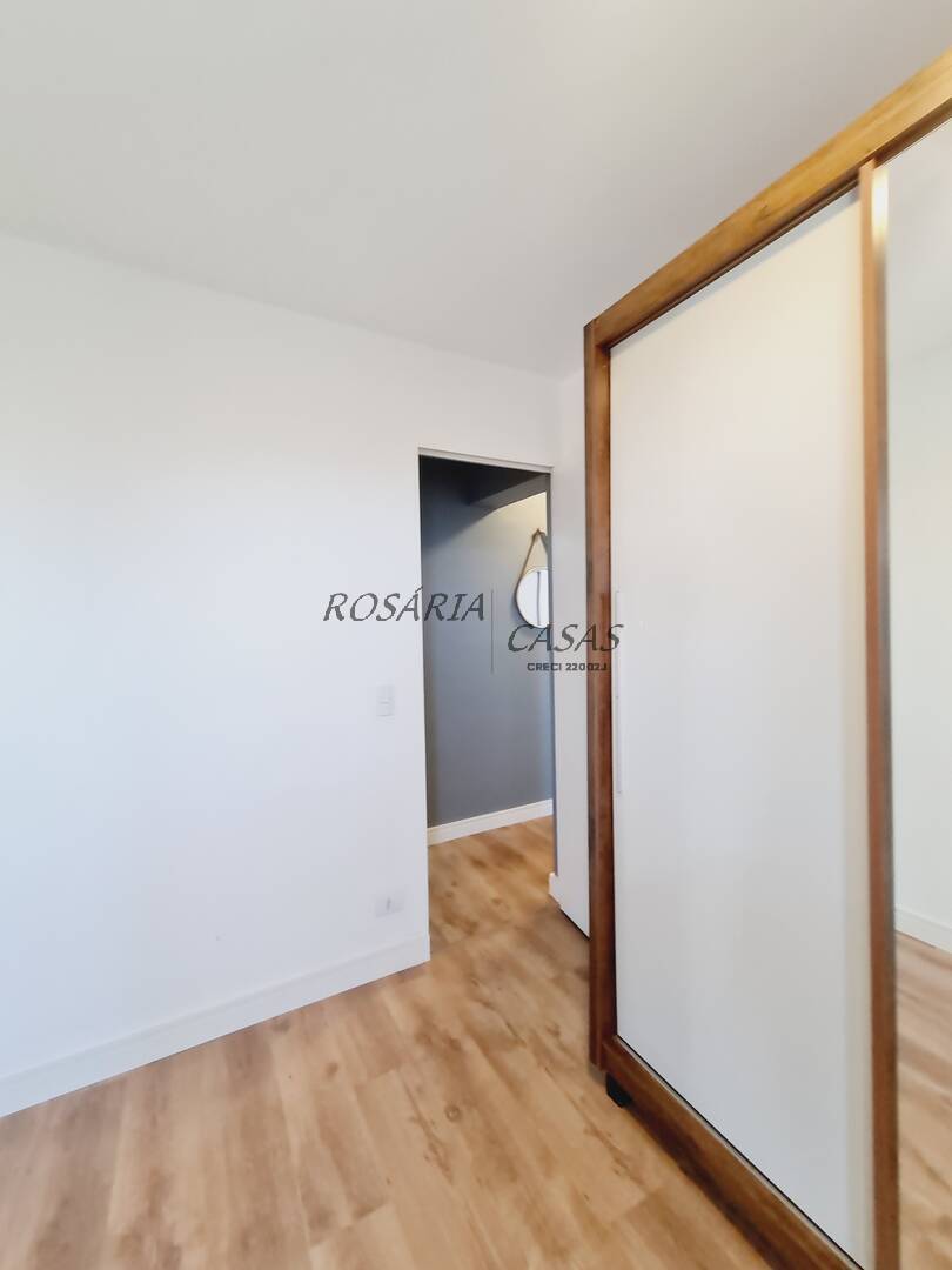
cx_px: 476
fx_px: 477
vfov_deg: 106.2
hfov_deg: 89.9
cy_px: 635
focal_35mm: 13
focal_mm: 2.2
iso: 200
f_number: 2.2
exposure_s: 1/60
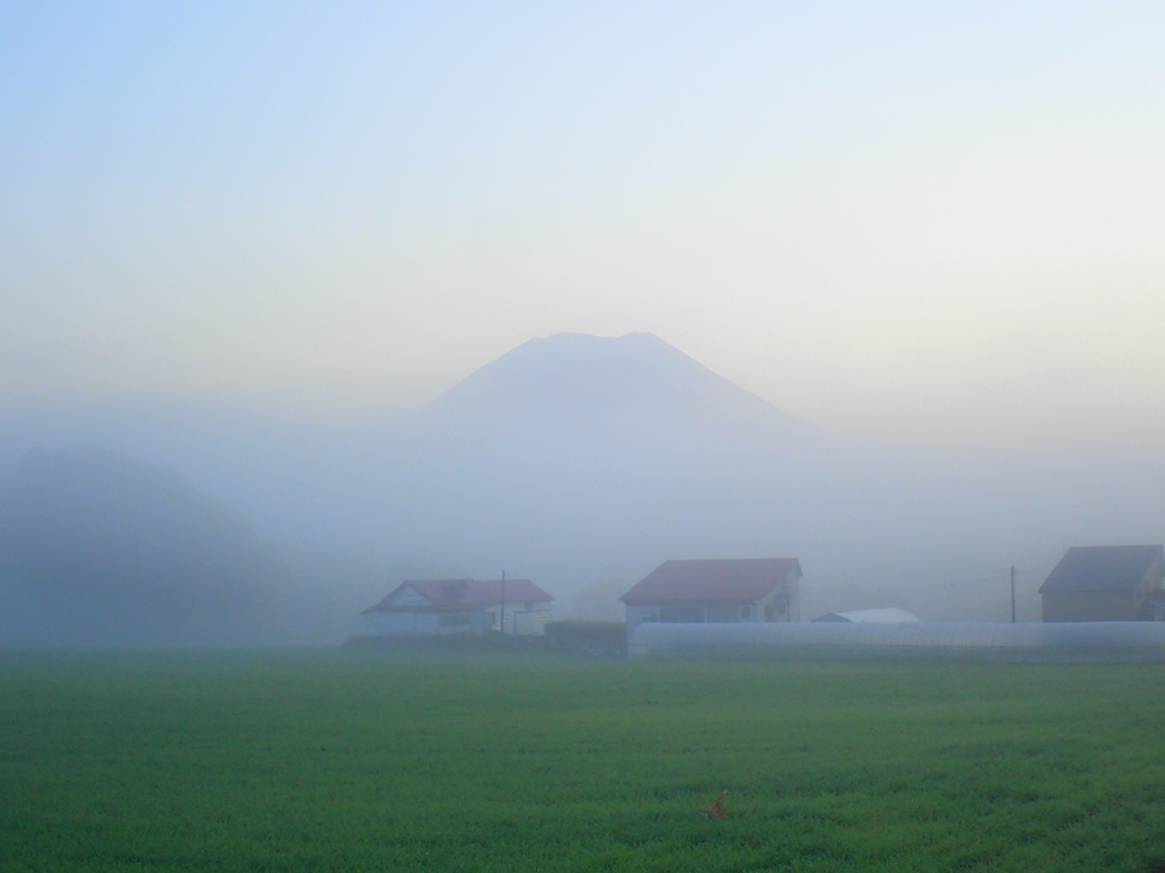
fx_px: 2490
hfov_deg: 26.3
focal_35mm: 74
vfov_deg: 19.9
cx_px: 582
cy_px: 436
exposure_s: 1/160
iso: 200
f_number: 4.2
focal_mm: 13.47
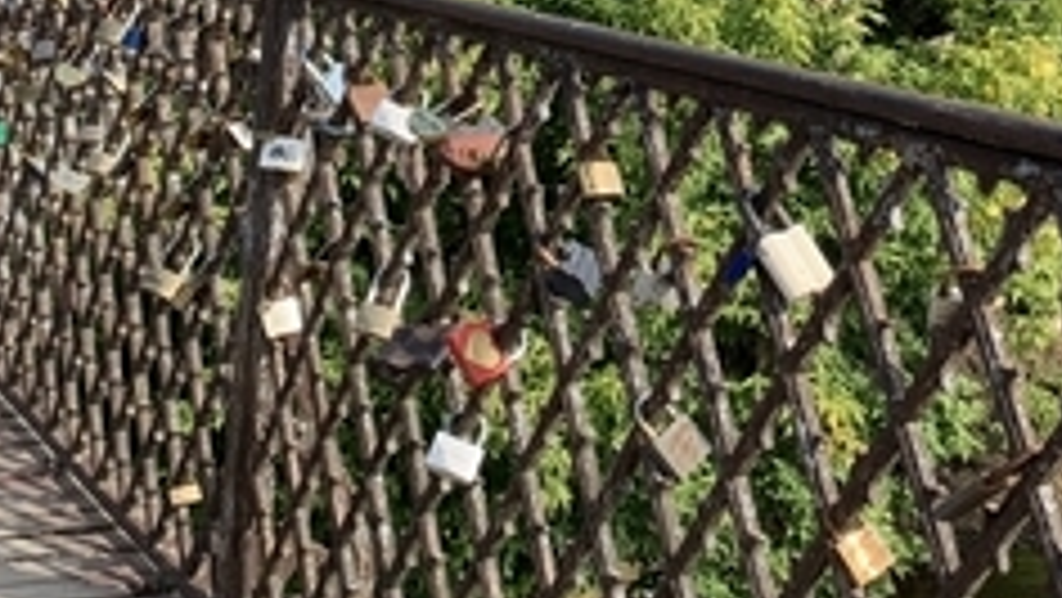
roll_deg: -4.4
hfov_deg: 28.9
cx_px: 796
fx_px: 2028
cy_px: -121
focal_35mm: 72
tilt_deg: +0.2
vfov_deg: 16.1
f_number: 1.8
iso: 25
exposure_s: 1/903
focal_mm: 4.25
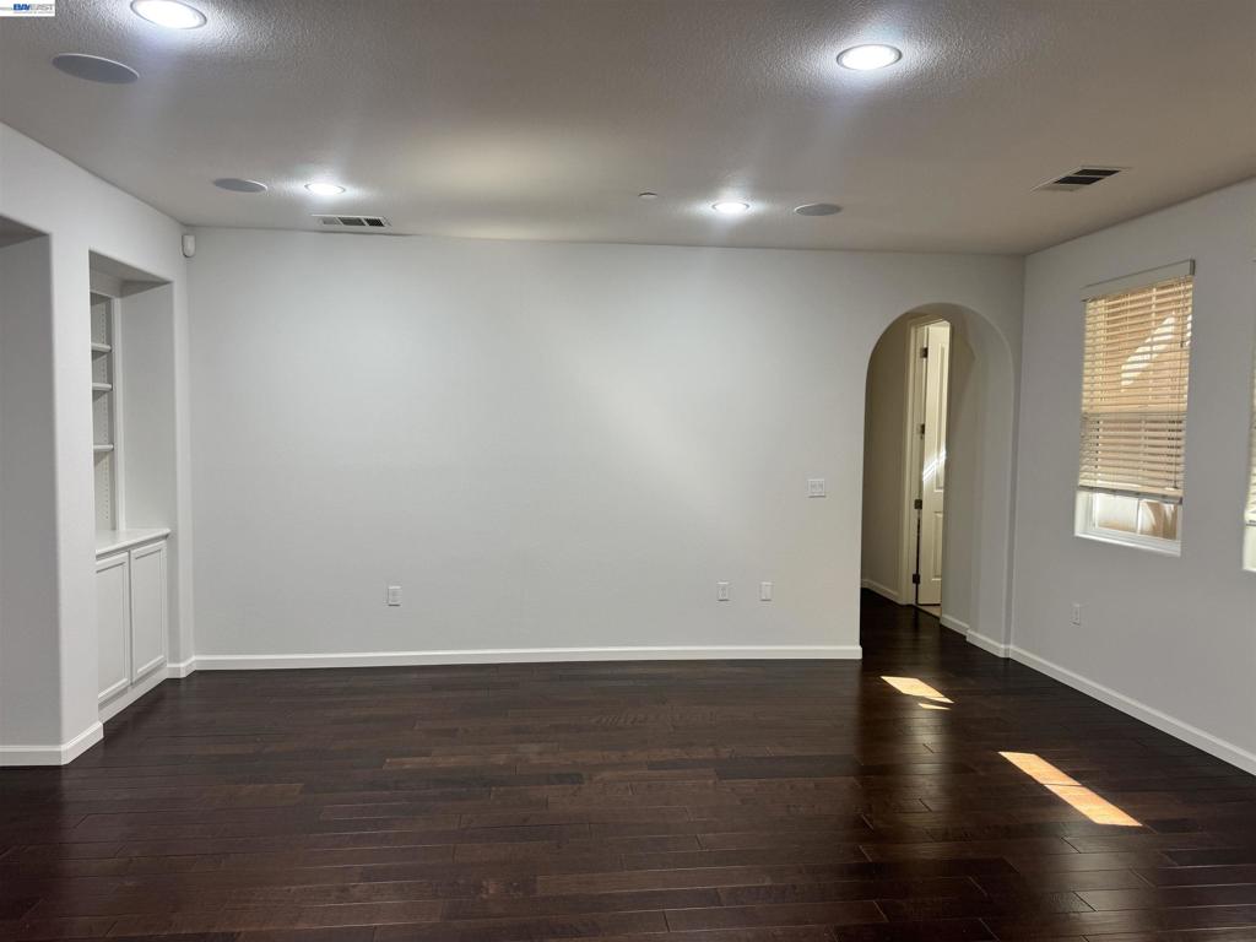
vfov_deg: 56.8
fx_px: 871
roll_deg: -0.7
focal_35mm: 24
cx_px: 628
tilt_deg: -4.0
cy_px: 471
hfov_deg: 71.6
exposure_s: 1/60
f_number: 1.78
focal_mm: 6.76
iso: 100
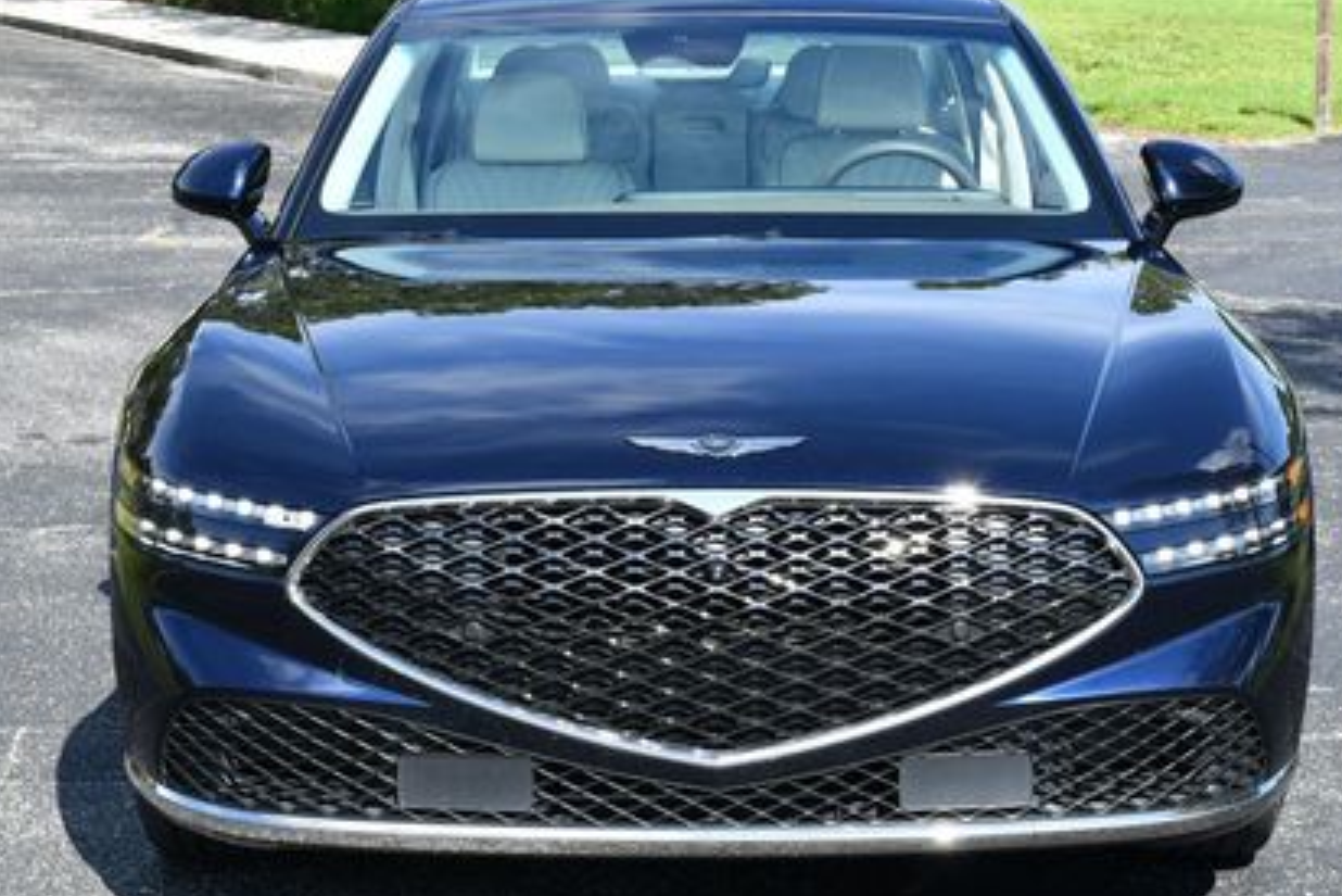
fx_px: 3244
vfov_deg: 15.7
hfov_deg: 23.4
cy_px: 362
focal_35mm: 87
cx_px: 713
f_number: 7.1
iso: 200
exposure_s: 1/250
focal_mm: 28
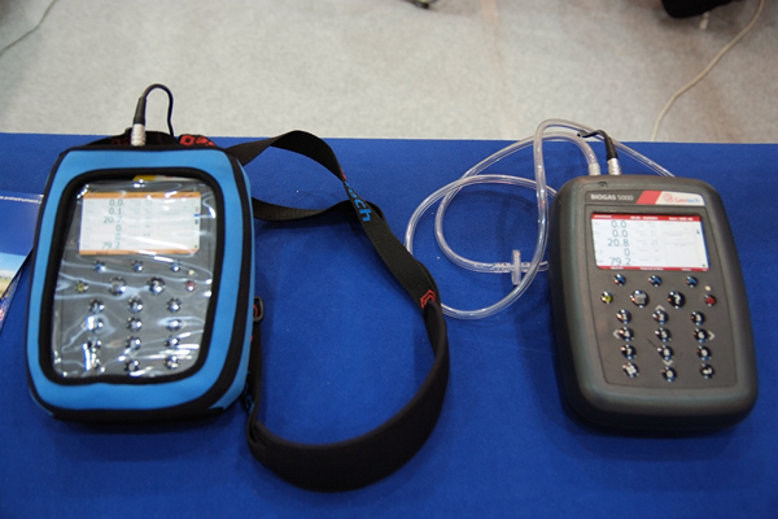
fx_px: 778
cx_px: 389
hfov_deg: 53.1
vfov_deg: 36.9
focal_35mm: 36
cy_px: 260
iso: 800
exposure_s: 1/100
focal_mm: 24
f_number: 3.2
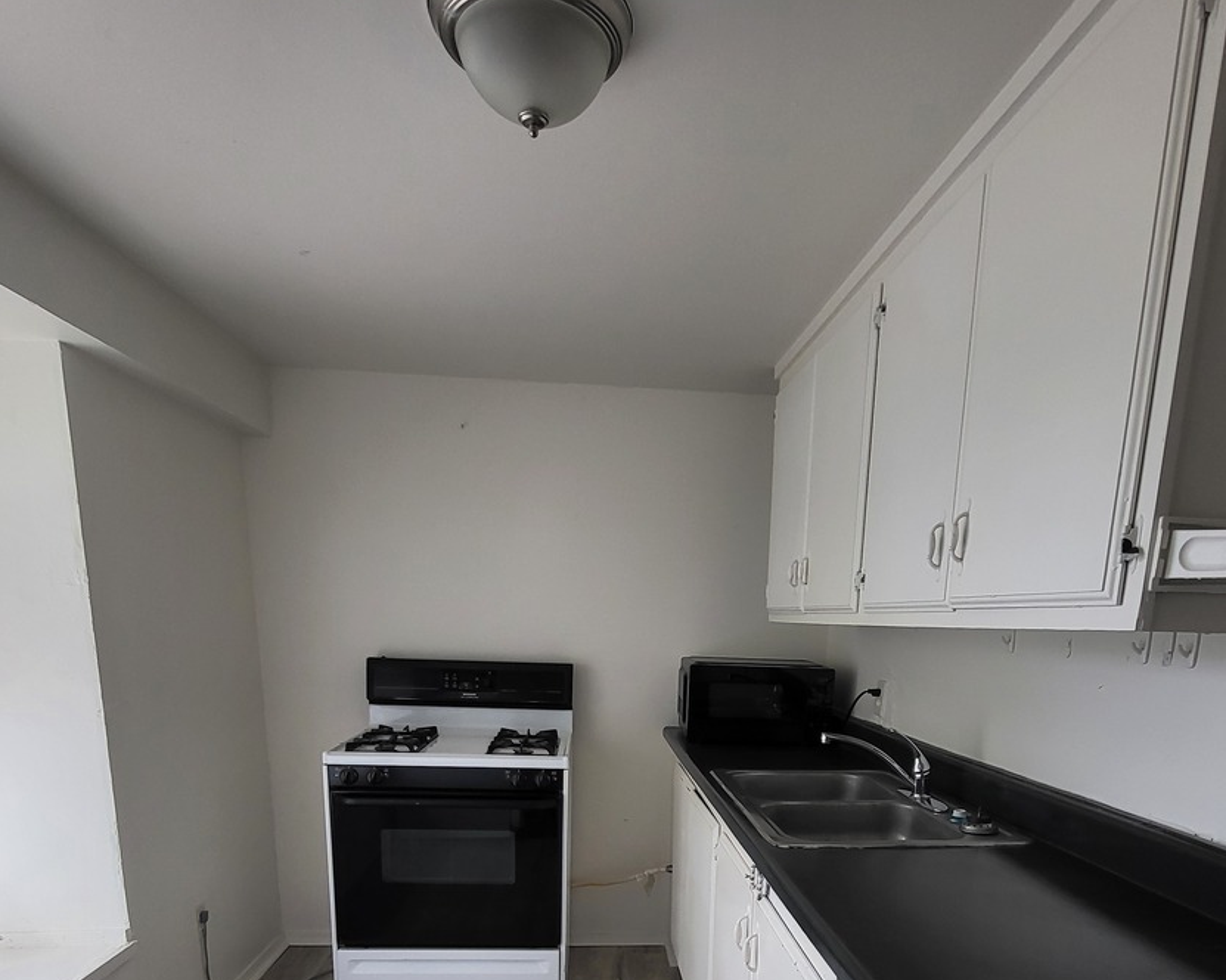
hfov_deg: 75.0
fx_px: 798
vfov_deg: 58.3
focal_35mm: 22
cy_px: 782
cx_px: 648
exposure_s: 1/60
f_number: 2.2
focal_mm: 1.74
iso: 80
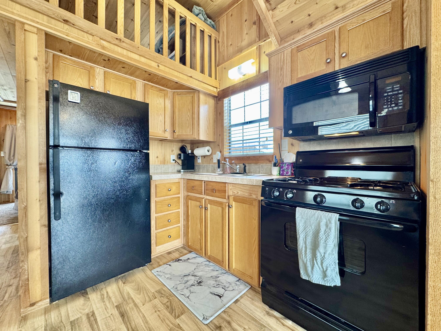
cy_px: 166
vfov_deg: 85.7
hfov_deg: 102.1
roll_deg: +0.5
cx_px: 220
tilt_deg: -0.9
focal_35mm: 14
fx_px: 178
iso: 160
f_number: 2.2
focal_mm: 2.22
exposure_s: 1/60
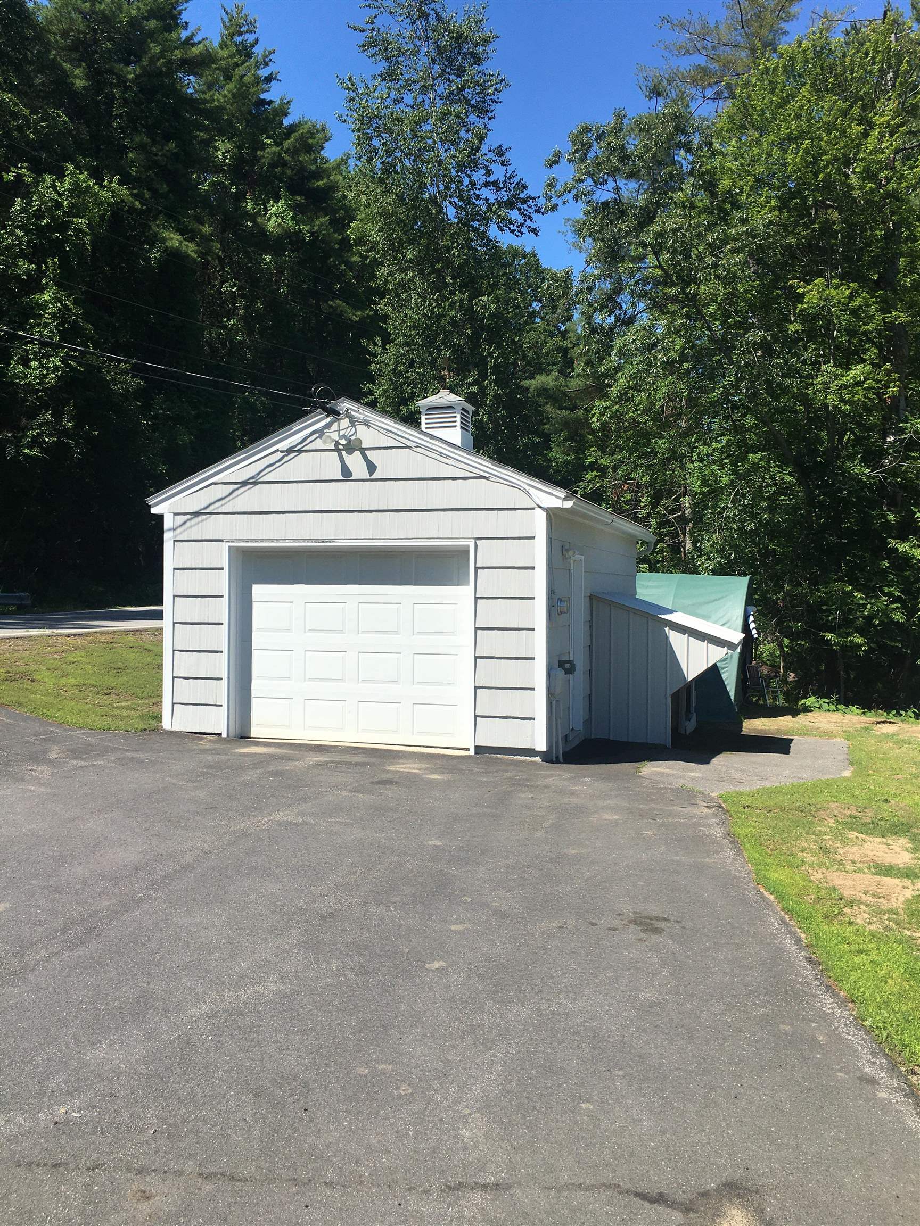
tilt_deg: -0.6
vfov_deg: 61.7
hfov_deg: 48.2
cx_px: 460
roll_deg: -0.6
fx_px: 1028
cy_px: 613
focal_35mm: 29
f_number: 2.2
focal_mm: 4.15
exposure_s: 1/1923
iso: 25
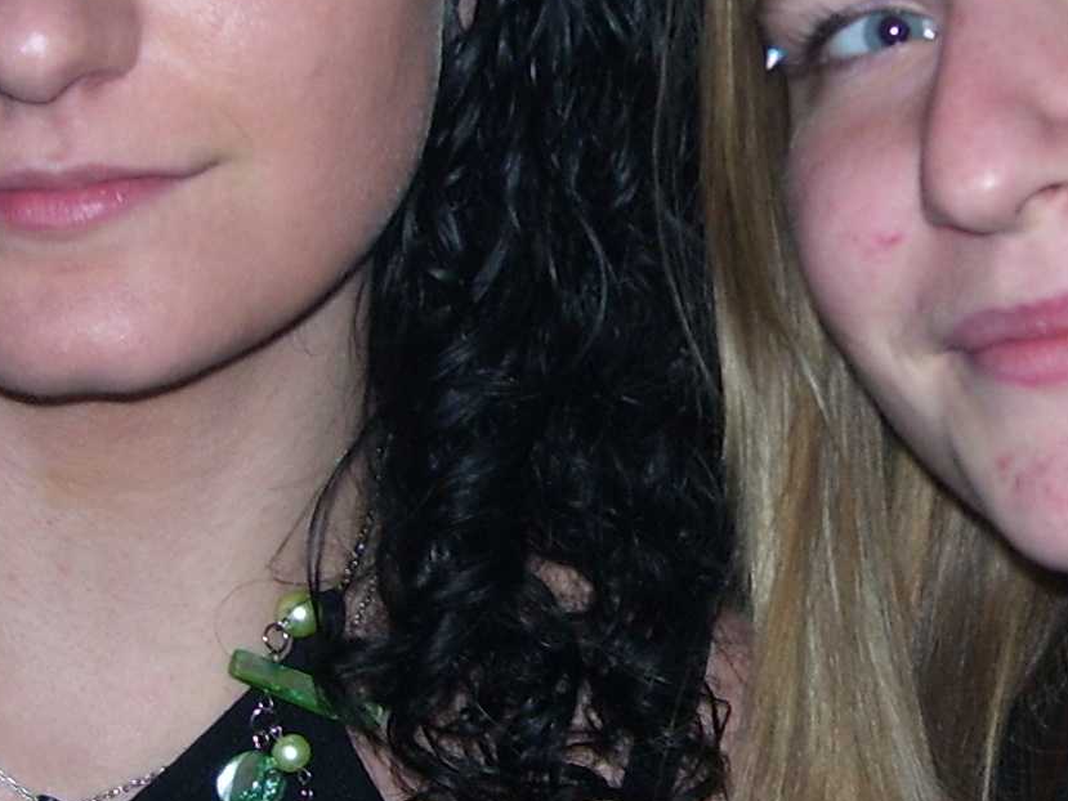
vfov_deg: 14.8
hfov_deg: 19.6
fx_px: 3086
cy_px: 334
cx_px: 706
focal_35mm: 100
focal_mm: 6
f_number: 2.7
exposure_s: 1/60
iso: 80
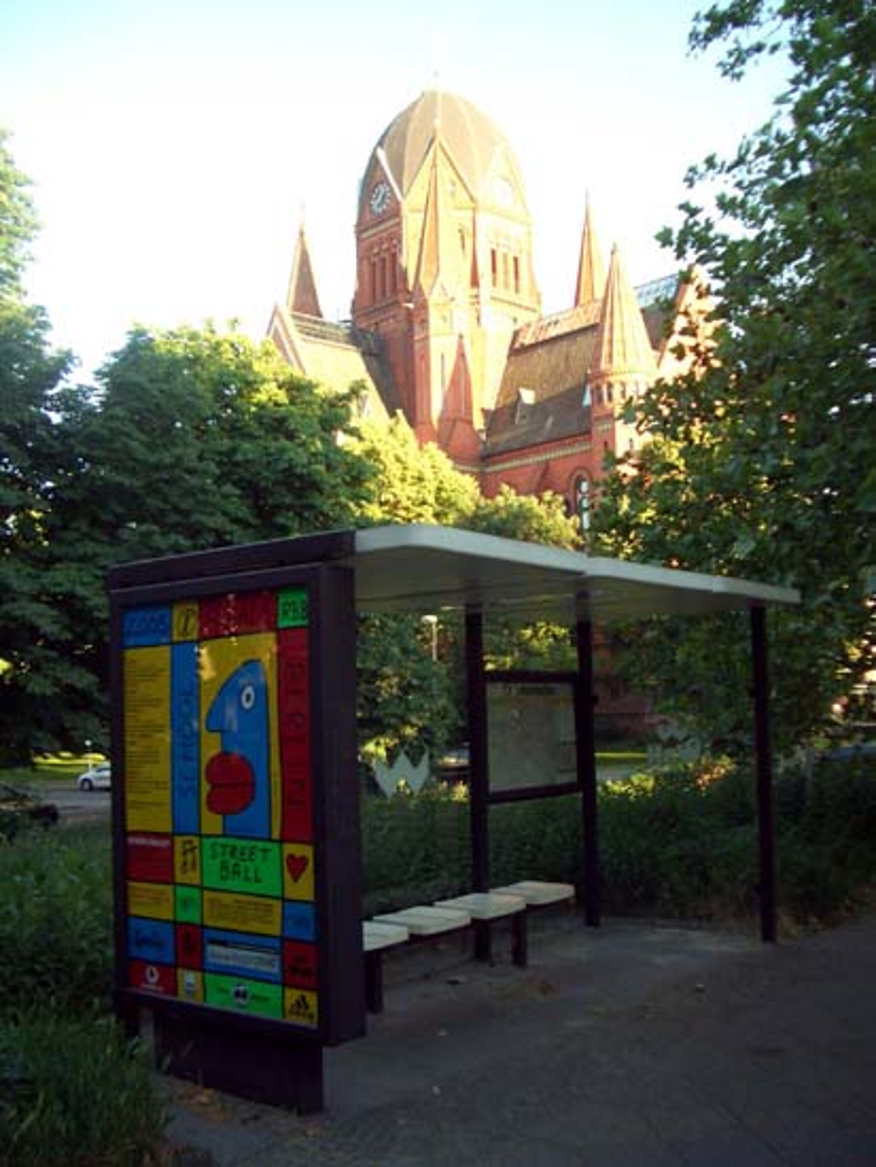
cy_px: 584
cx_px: 438
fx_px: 1180
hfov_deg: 40.7
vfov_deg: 52.6
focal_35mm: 35
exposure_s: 1/100
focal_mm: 5.8
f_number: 2.6
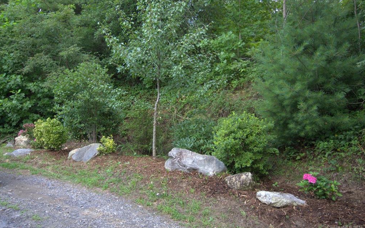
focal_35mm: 37
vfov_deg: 34.4
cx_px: 181
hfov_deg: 52.7
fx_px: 368
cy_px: 109
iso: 180
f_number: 4
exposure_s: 1/125
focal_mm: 24
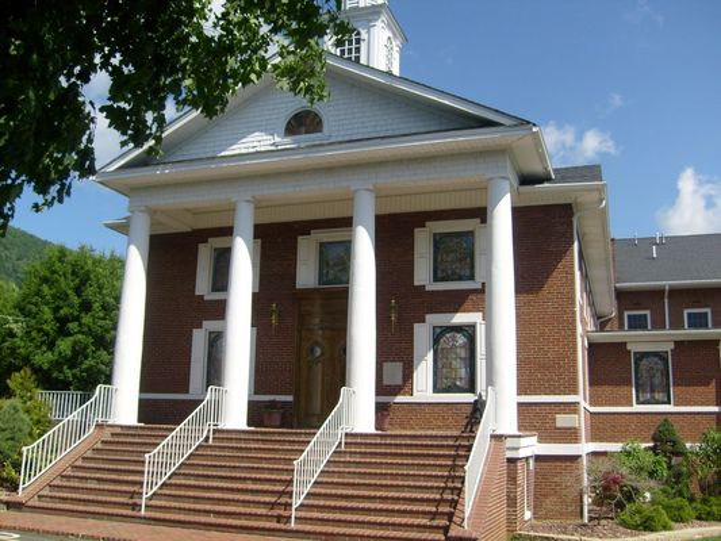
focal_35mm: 35
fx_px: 729
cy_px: 270
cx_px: 360
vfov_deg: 40.7
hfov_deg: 52.6
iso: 80
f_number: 7.1
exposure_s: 1/250
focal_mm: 5.8
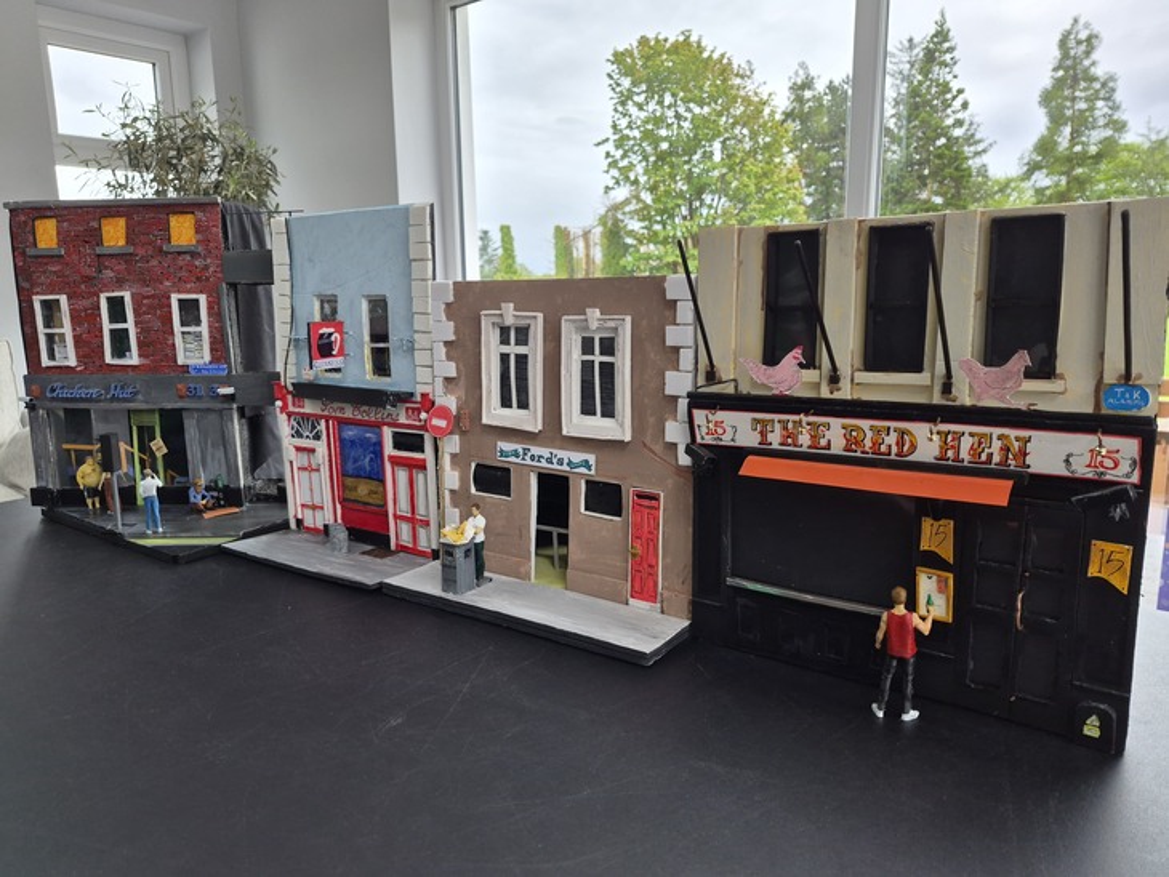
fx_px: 777
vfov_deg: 58.9
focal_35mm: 23
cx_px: 584
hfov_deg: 73.9
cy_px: 438
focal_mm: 5.4
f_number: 1.8
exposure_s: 1/728
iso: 80
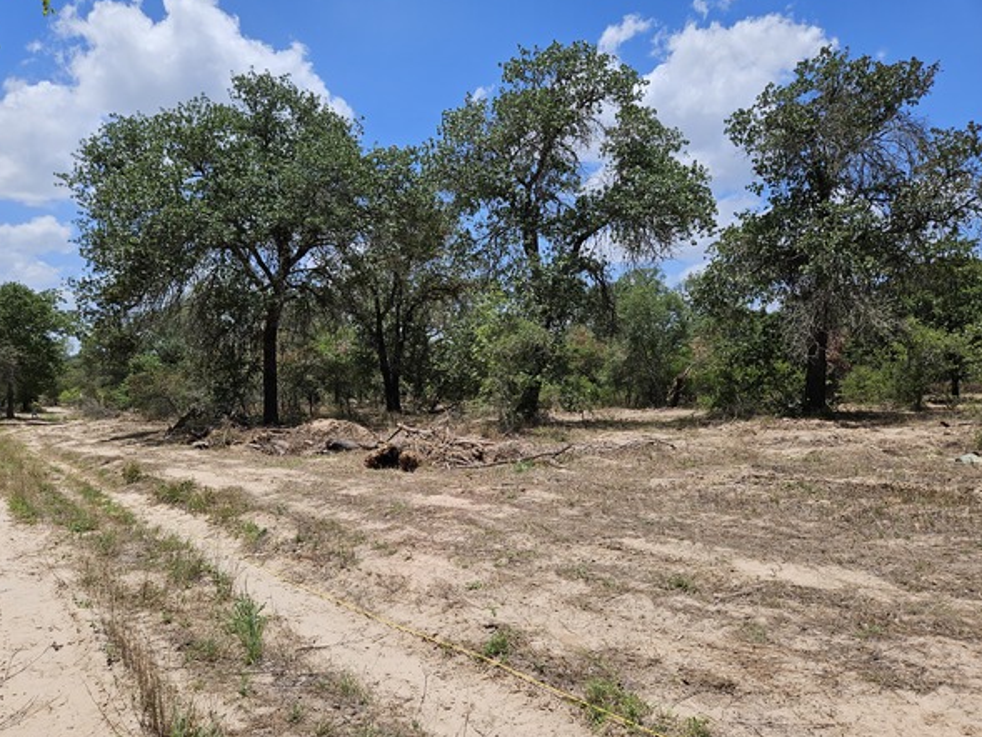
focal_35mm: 25
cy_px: 375
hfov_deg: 69.3
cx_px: 453
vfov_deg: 54.9
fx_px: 709
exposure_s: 1/2664
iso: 25
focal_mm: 5.4
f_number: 1.8
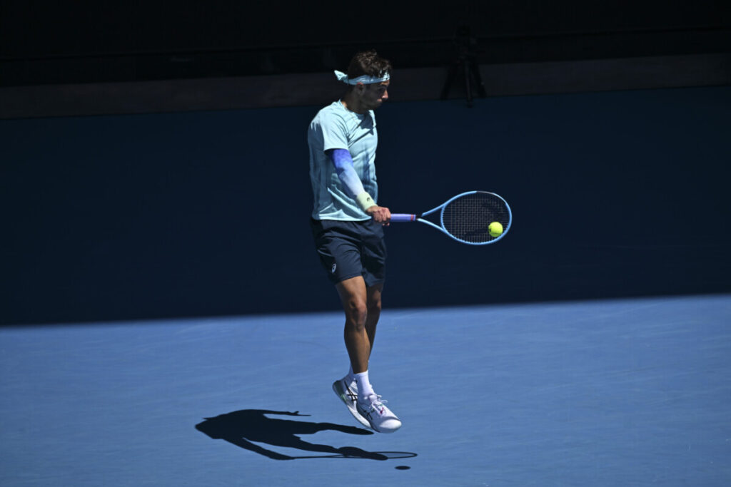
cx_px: 366
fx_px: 12184
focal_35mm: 600
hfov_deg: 3.4
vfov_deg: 2.3
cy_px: 244
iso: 320
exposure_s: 1/2000
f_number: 6.3
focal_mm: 600
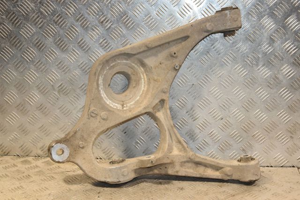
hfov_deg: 33.4
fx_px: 500
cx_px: 150
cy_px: 100
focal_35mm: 60
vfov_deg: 22.6
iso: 800
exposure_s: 1/200
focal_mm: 40
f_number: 5.6
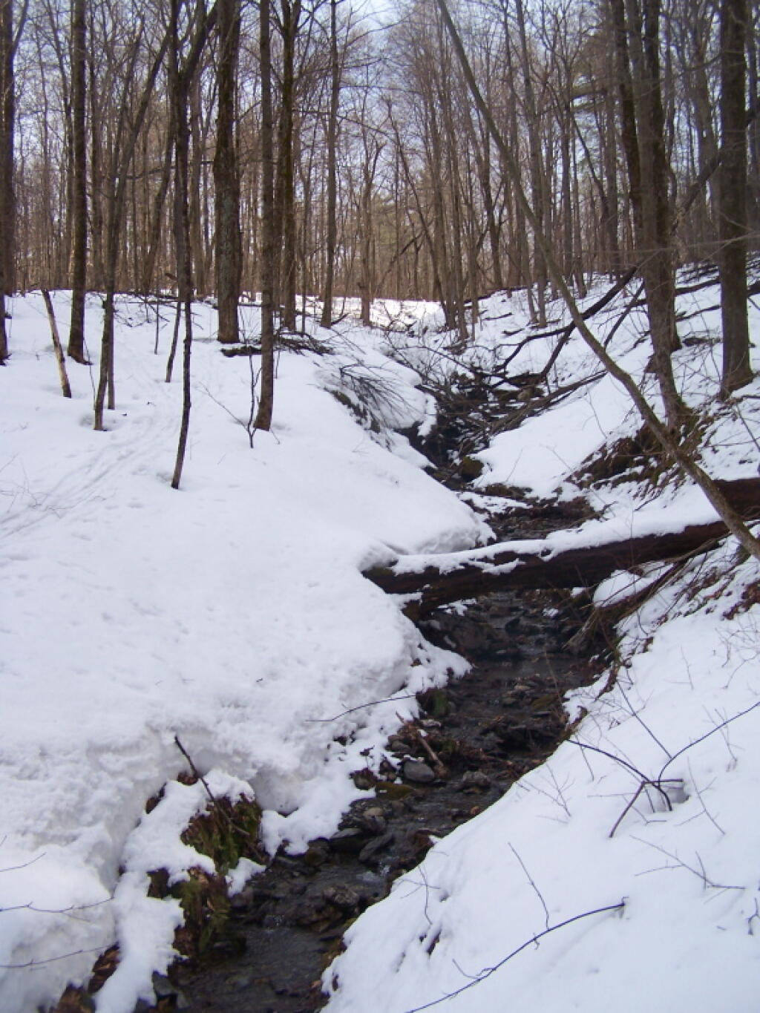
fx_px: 1112
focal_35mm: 38
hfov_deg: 37.7
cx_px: 380
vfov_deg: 49.0
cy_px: 506
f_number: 2.8
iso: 80
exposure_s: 1/160
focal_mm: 6.3
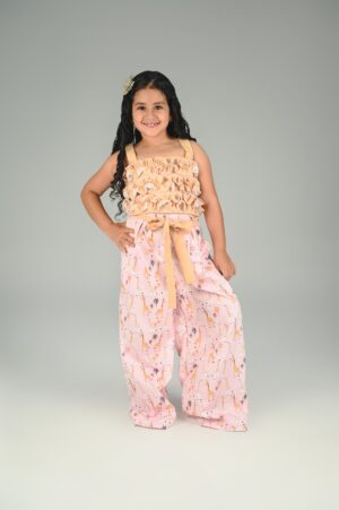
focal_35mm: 44
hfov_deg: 30.5
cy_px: 255
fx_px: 622
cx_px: 170
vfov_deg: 44.5
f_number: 2.8
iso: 250
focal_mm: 44
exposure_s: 1/200
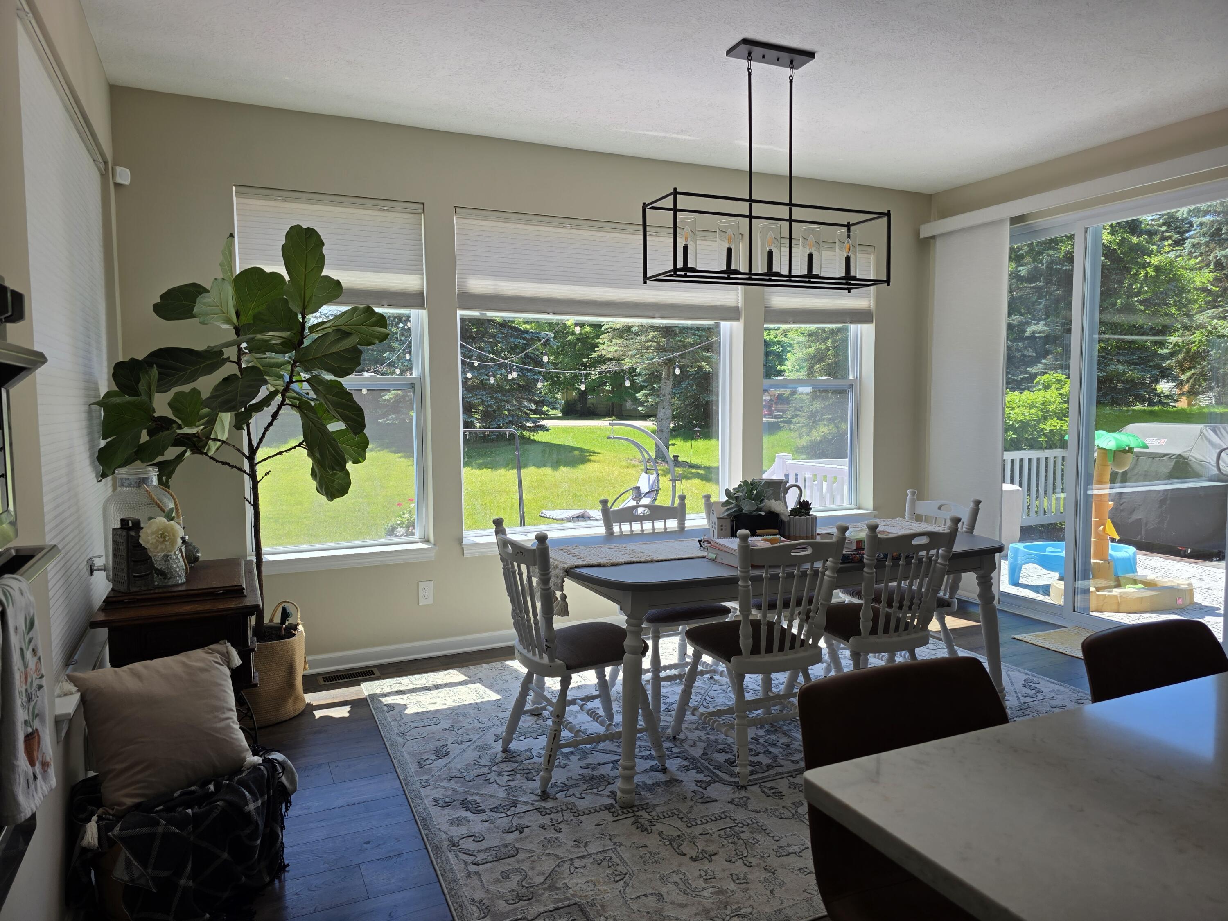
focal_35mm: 23
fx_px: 816
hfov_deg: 73.9
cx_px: 614
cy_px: 460
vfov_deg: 58.9
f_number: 1.7
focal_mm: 6.3
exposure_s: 1/359
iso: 32
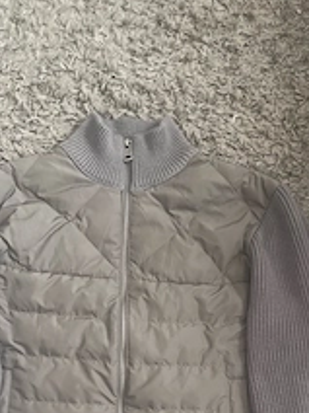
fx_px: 583
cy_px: 364
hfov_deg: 29.6
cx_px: 120
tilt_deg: -82.8
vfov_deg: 36.7
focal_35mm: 49
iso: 400
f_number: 1.6
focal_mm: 5.1
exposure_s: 1/60
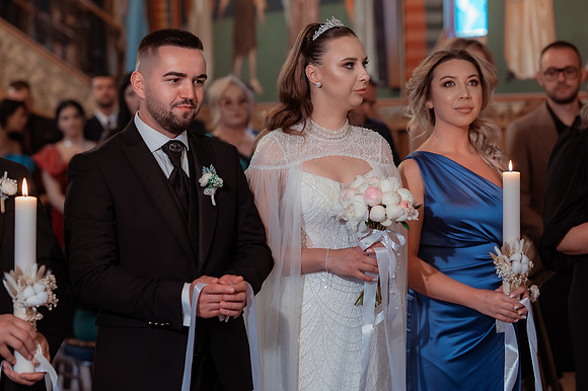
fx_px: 1479
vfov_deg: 15.1
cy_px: 195
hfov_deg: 22.5
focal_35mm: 91
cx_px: 292
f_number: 2.8
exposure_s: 1/250
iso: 3200
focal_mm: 85
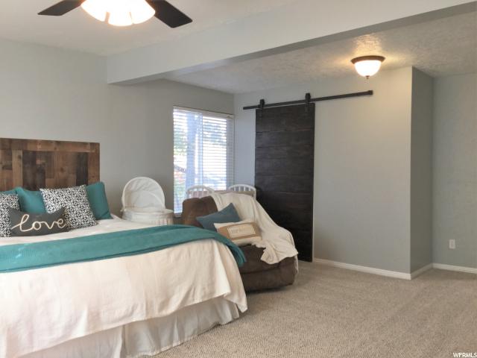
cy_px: 179
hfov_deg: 58.4
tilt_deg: -0.7
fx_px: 427
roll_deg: +0.5
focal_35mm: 31
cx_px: 238
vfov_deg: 45.4
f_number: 2.4
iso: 50
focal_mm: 3.3
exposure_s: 1/30
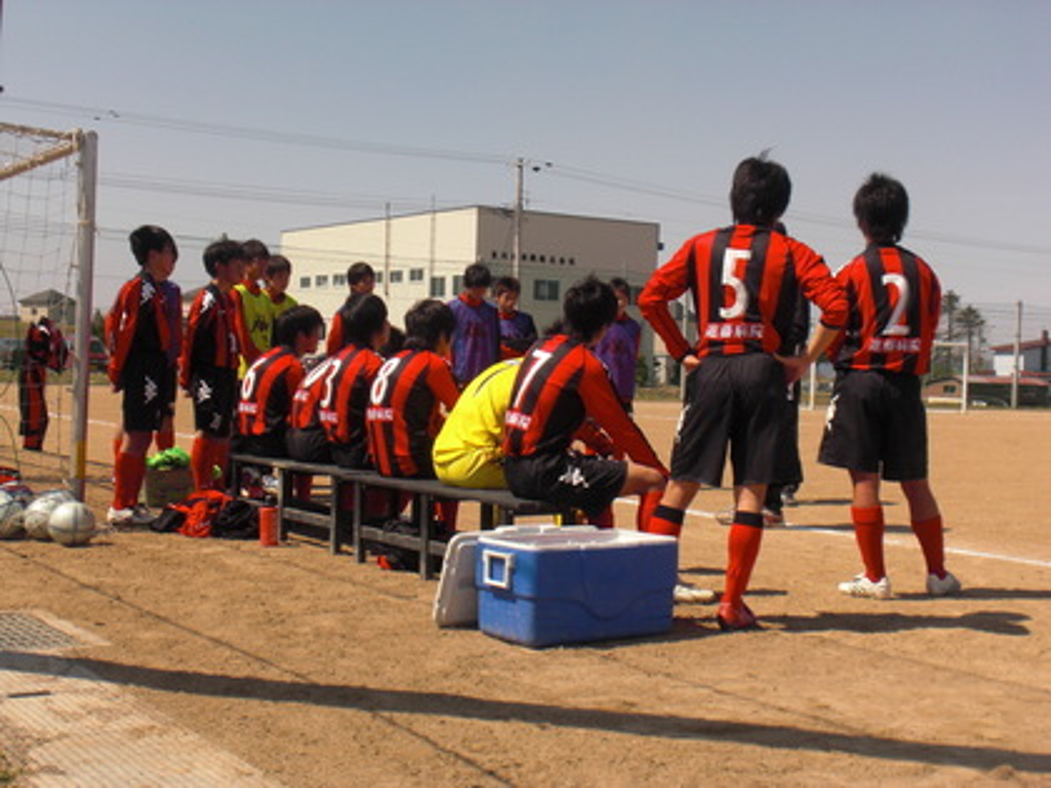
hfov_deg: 37.5
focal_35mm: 51
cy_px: 394
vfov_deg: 28.6
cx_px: 526
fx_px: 1548
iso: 64
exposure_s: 1/320
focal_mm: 8.44
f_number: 6.4
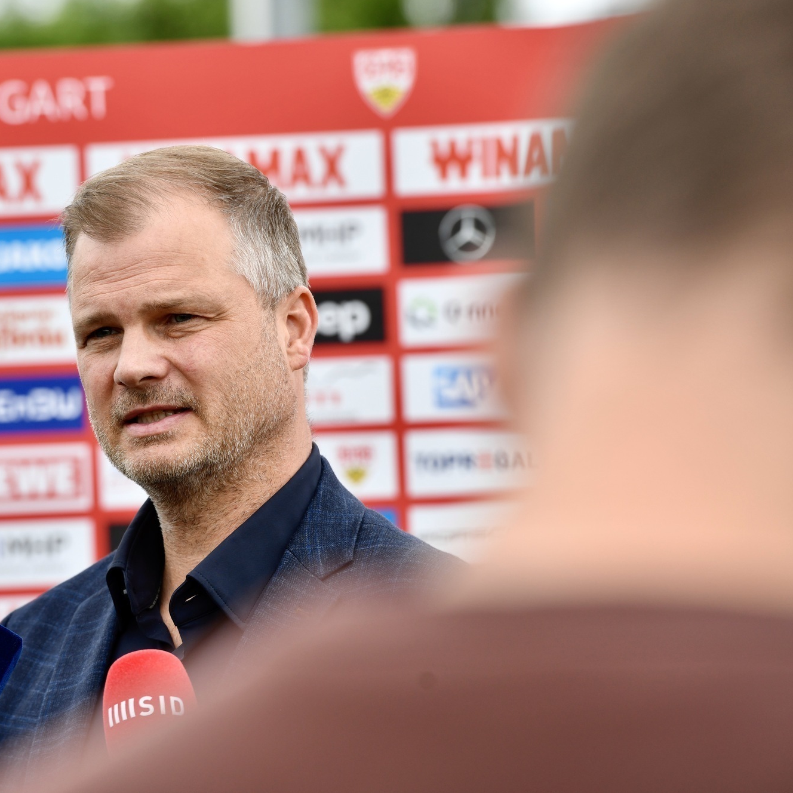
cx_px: 202
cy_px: 396
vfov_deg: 6.8
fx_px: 6635
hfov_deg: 6.8
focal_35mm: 256
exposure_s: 1/640
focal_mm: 200
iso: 280
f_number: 5.6
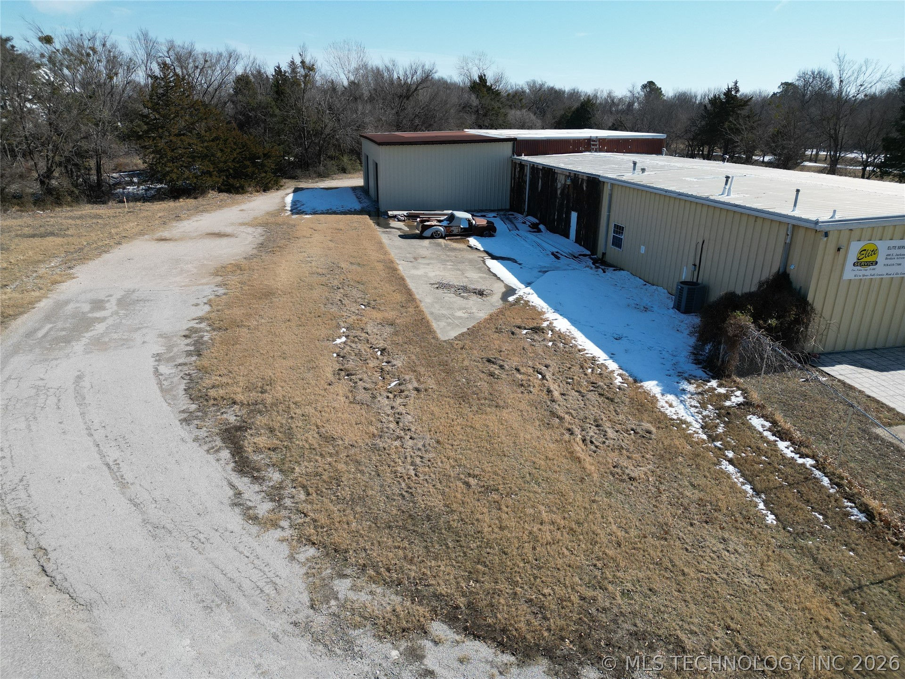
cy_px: 340
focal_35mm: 24
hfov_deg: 71.6
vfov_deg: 56.8
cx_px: 452
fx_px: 627
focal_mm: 6.72
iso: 140
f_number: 1.7
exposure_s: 1/3200
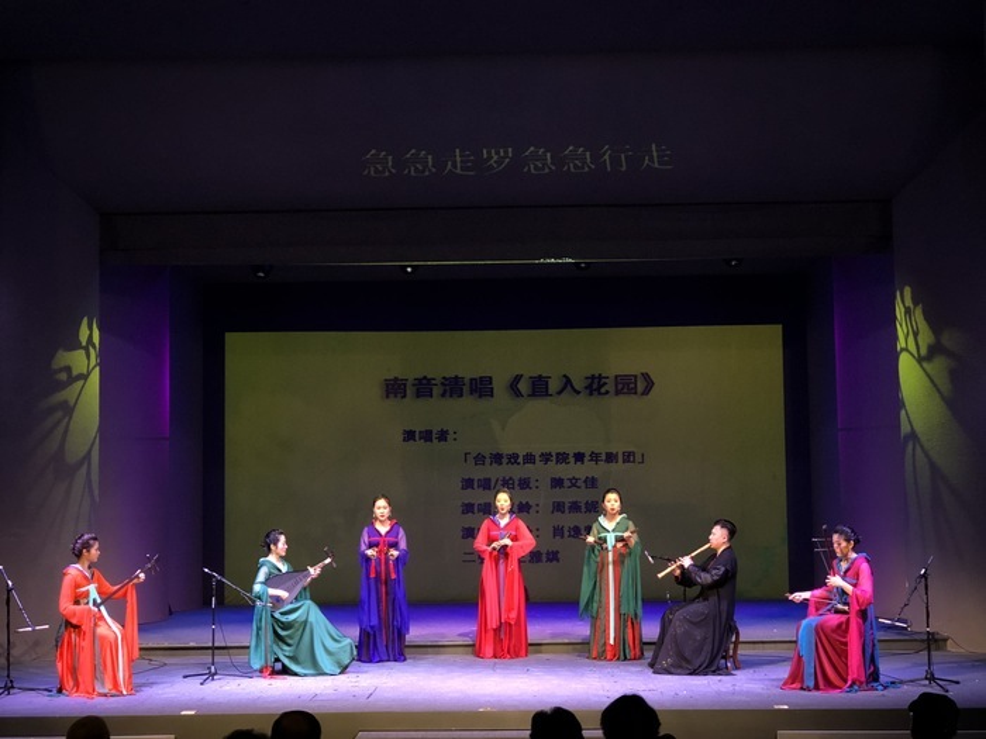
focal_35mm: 57
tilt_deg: +2.5
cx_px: 493
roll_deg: +0.5
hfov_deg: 33.8
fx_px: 1624
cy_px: 370
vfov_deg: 25.7
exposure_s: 1/33
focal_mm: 6.6
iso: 250
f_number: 2.8
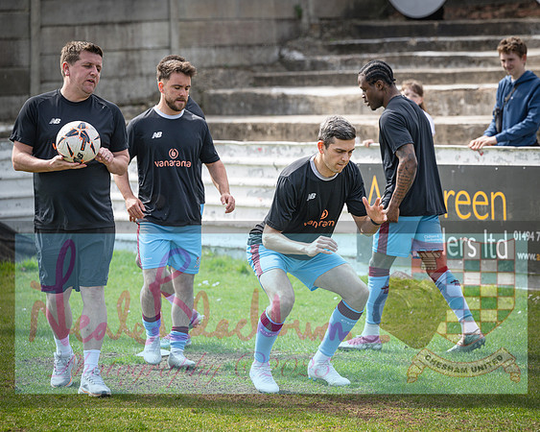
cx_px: 300
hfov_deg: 11.3
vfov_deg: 9.0
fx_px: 2729
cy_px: 207
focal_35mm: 171
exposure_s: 1/1000
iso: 200
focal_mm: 145
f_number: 4
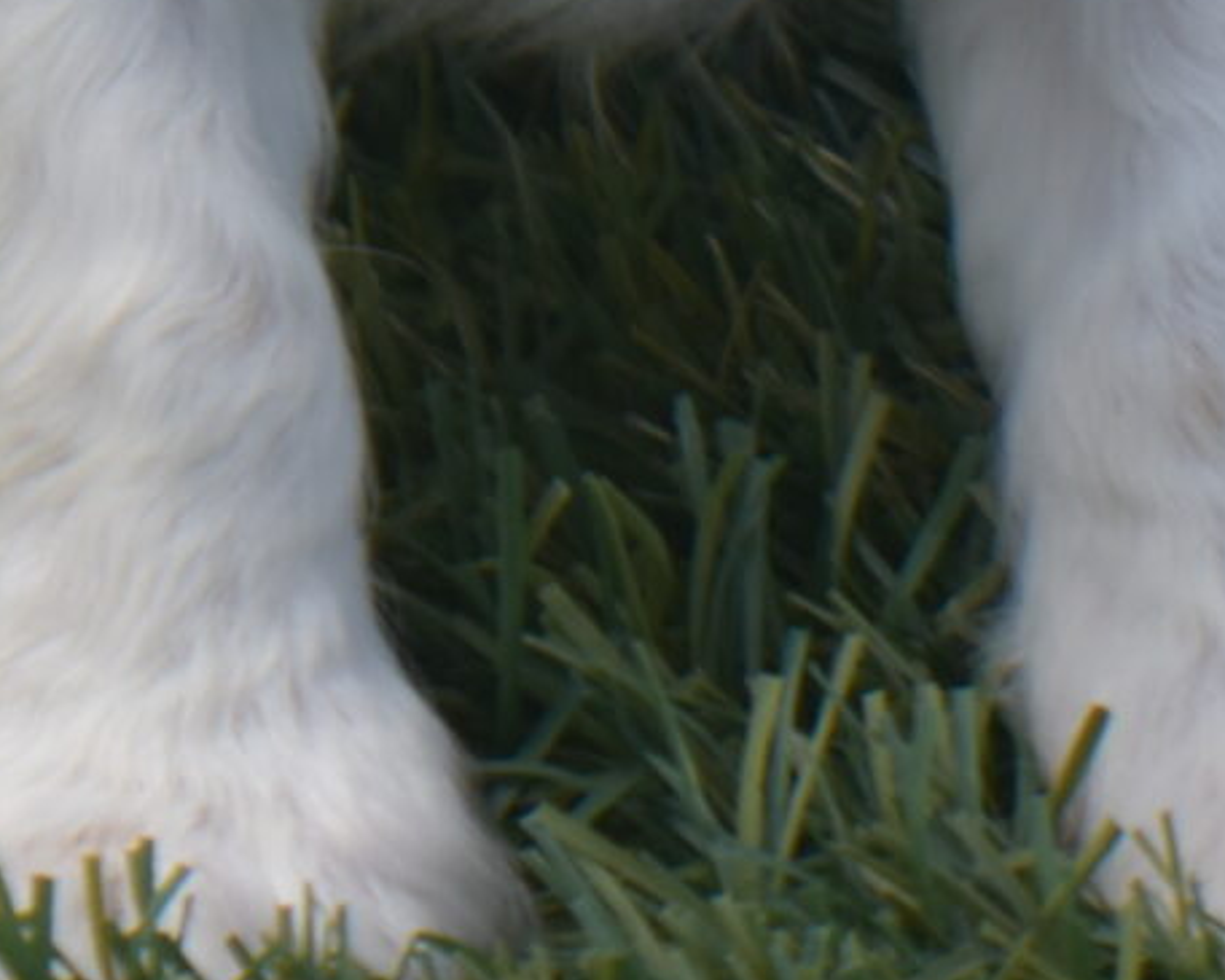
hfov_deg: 4.4
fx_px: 15761
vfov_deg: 3.5
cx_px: 852
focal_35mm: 435
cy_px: -906
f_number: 5.6
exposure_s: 1/320
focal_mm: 55
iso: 200
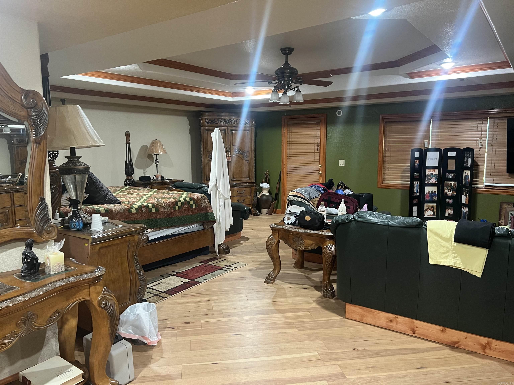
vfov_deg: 53.1
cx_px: 257
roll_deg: +0.6
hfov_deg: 67.3
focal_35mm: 26
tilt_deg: -6.9
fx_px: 386
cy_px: 192
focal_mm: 5.7
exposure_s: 1/60
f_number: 1.5
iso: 320
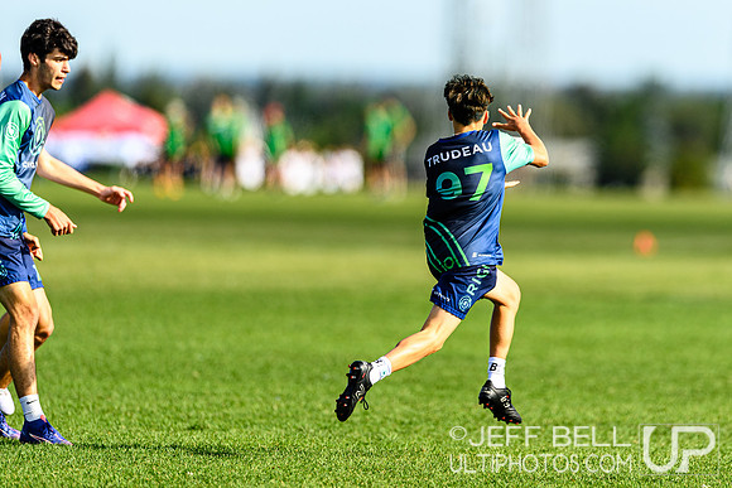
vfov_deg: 2.6
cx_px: 483
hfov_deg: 3.9
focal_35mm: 533
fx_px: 10830
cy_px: 176
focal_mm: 400
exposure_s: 1/1600
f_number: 3.2
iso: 100
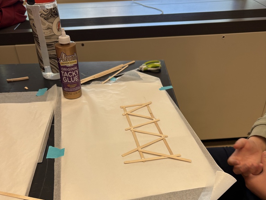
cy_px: 128
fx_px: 269
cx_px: 132
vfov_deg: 40.4
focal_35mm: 35
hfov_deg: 52.6
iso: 64
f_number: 1.6
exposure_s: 1/60
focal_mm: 5.96
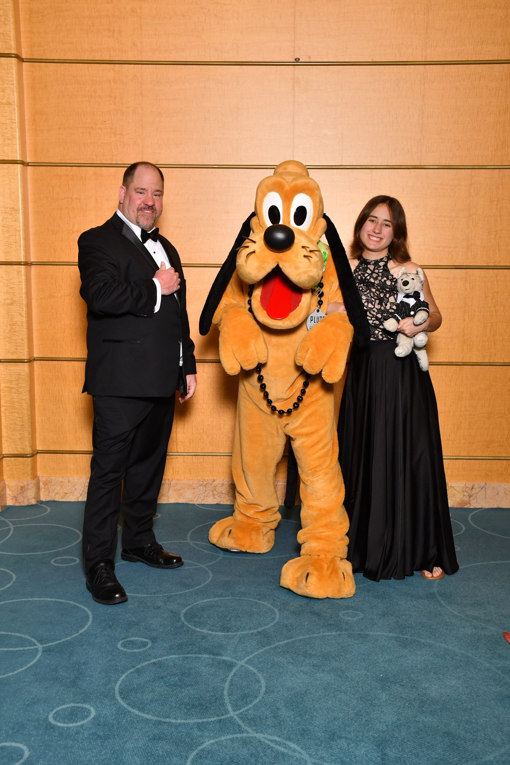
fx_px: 978
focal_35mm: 46
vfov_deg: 42.7
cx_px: 259
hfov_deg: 29.2
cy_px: 375
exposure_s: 1/125
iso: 500
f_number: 6.3
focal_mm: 30
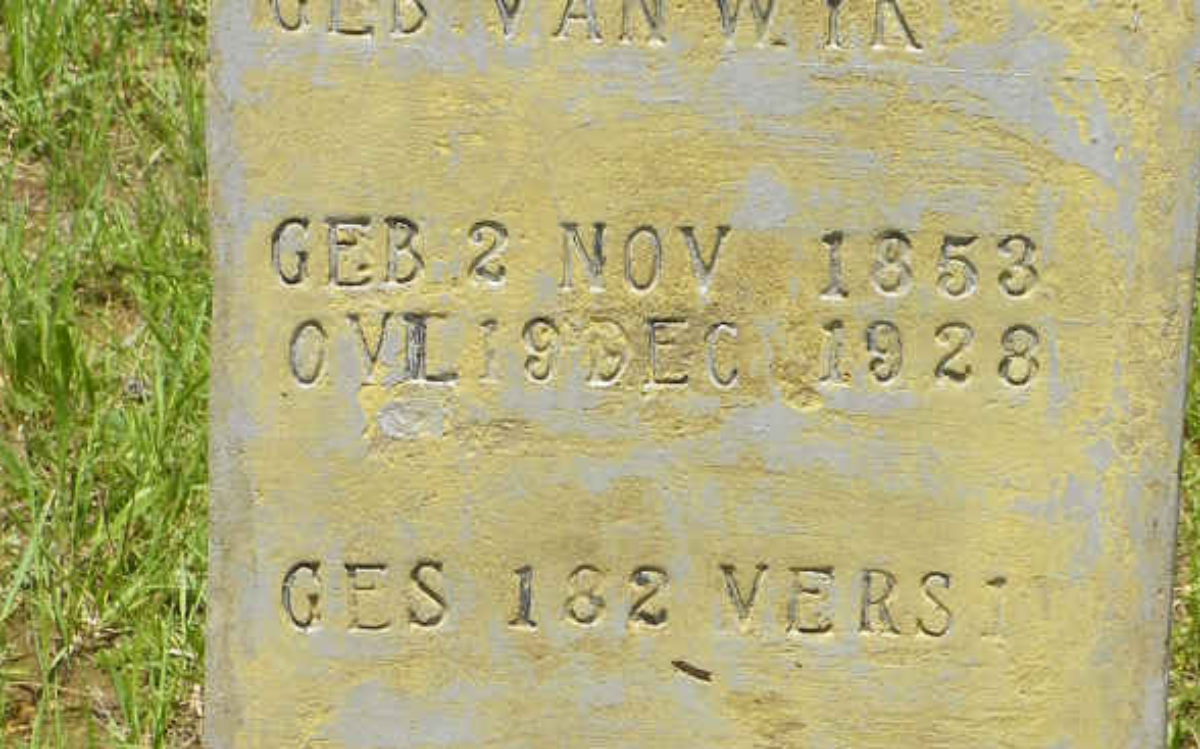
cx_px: 773
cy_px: 147
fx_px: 7290
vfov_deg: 5.9
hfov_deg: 9.4
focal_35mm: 223
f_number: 5.6
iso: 64
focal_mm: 18.3
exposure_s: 1/200
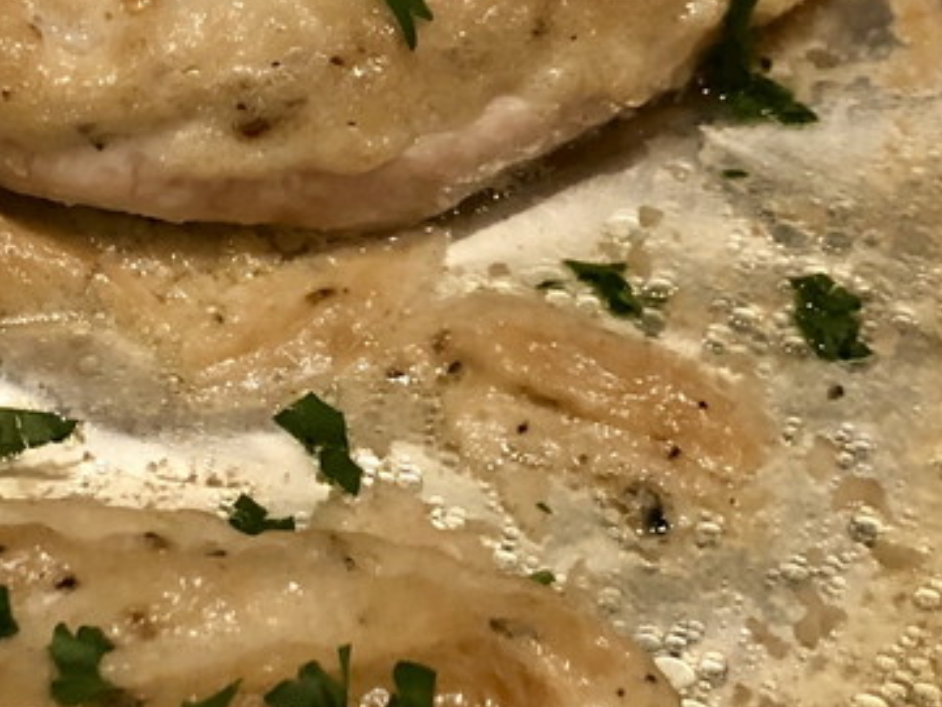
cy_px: 344
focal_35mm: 93
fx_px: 2532
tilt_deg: -50.7
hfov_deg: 20.9
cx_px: 264
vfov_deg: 15.9
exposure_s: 1/15
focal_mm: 4
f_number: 1.8
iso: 50
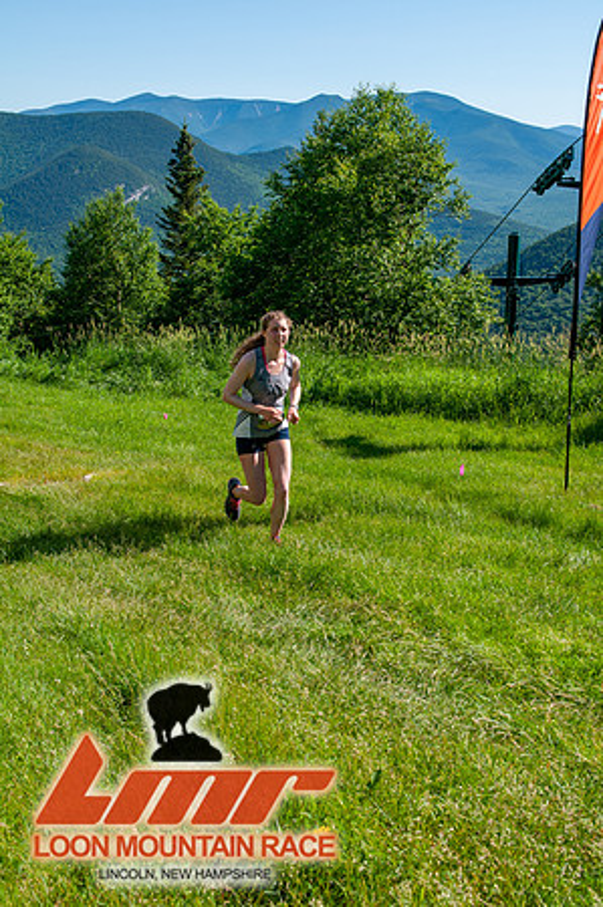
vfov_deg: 38.9
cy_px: 454
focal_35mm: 51
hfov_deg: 26.4
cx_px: 302
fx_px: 1284
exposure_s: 1/400
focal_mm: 34
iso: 200
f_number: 8
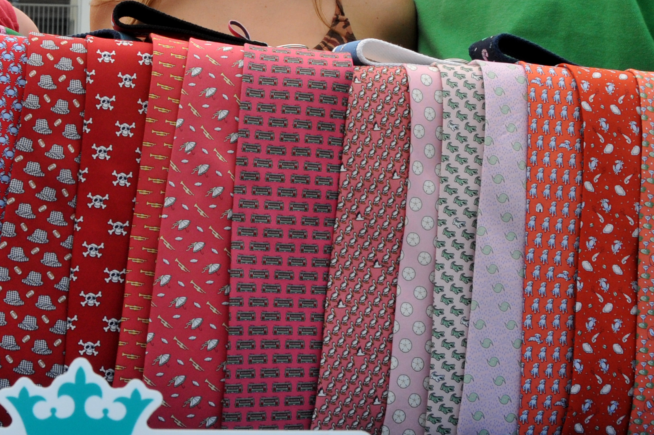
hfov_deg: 28.5
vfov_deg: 19.3
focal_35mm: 70
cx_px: 177
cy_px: 112
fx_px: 1270
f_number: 9
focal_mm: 18
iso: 400
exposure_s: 1/320
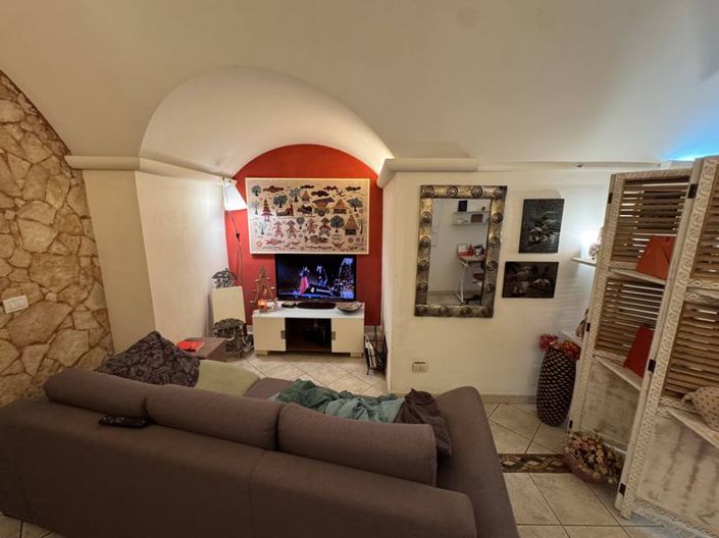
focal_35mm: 14
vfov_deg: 85.6
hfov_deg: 102.1
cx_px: 360
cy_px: 269
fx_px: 291
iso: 250
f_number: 2.2
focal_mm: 2.22
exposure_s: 1/50
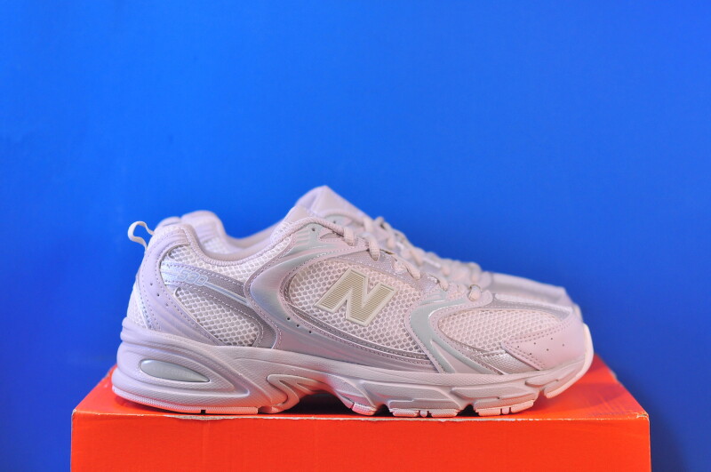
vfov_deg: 18.1
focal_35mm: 75
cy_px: 236
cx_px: 356
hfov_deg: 27.0
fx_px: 1479
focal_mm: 50
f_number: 2.8
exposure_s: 1/250
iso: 250
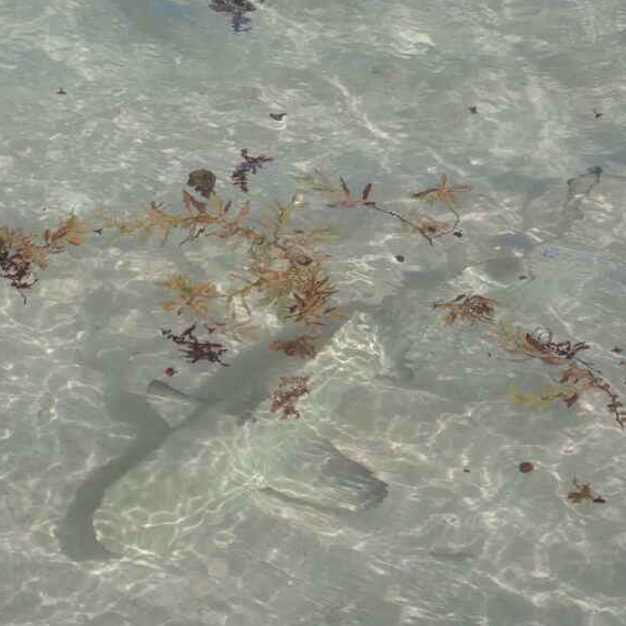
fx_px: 2435
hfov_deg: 14.6
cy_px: 315
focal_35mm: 119
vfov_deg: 14.7
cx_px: 208
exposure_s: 1/500
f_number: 6.3
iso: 100
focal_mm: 18
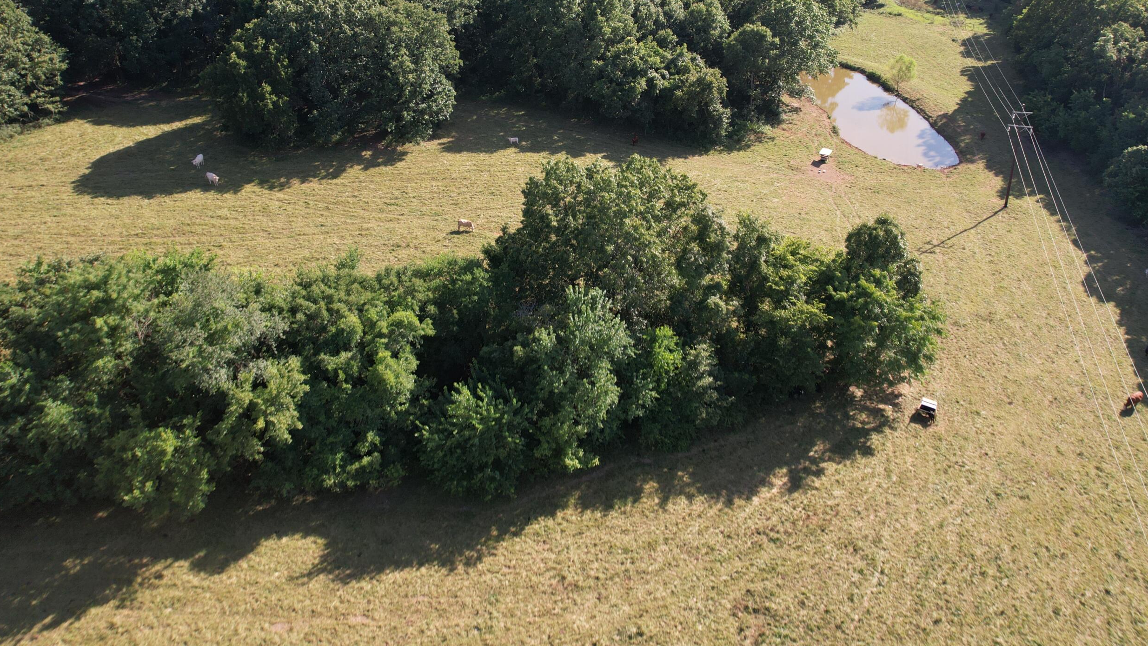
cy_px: 211
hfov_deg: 67.8
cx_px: 611
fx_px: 852
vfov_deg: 40.9
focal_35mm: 28
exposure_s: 1/80
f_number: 2.8
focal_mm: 8.38
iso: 100
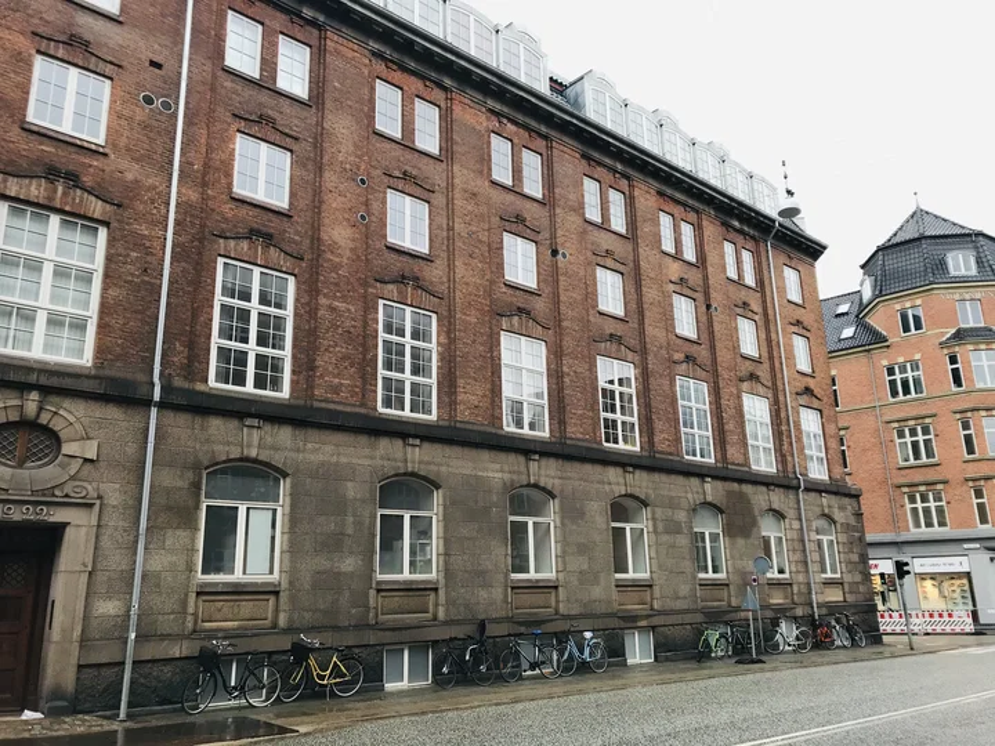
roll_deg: +2.3
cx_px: 498
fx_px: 805
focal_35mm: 28
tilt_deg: +15.9
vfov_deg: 49.7
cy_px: 373
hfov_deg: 63.4
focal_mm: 3.99
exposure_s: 1/134
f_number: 1.8
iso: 20
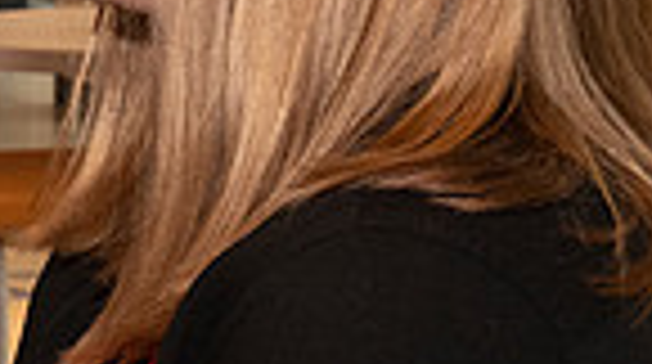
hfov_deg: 9.6
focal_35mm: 214
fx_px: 3694
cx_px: -477
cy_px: 79
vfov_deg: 5.6
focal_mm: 34
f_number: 10
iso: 2500
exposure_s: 1/100
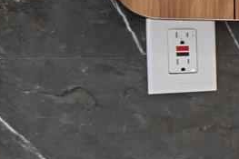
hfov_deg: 9.7
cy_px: 40
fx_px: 723
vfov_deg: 12.5
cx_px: 830
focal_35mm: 109
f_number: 8
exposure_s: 1.6
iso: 200
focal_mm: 14
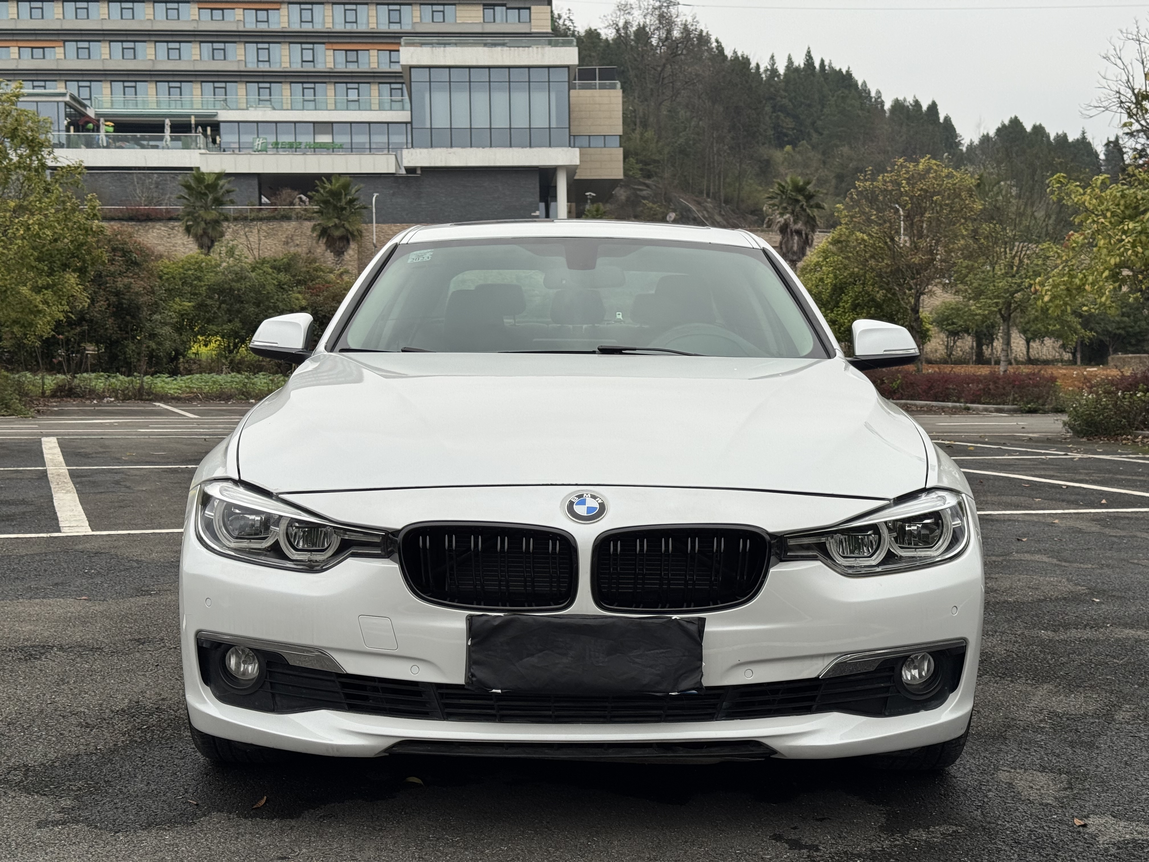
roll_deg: +1.2
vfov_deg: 30.3
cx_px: 574
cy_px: 431
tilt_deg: -2.6
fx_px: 1593
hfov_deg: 39.7
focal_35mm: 48
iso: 64
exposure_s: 1/693
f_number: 1.78
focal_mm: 6.76
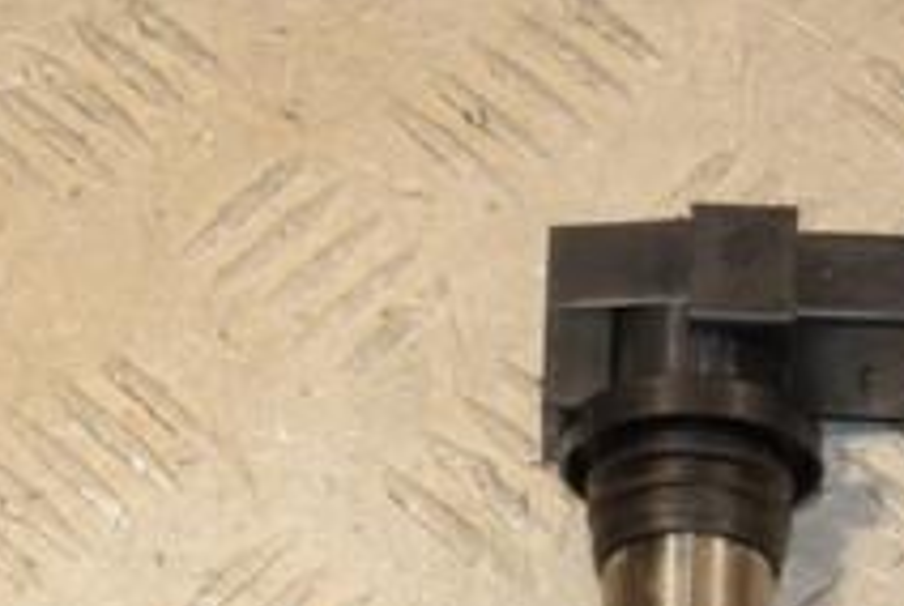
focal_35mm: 178
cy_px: 636
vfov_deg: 7.7
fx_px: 4476
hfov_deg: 11.5
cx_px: 746
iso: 800
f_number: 9
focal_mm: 42
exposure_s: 1/200
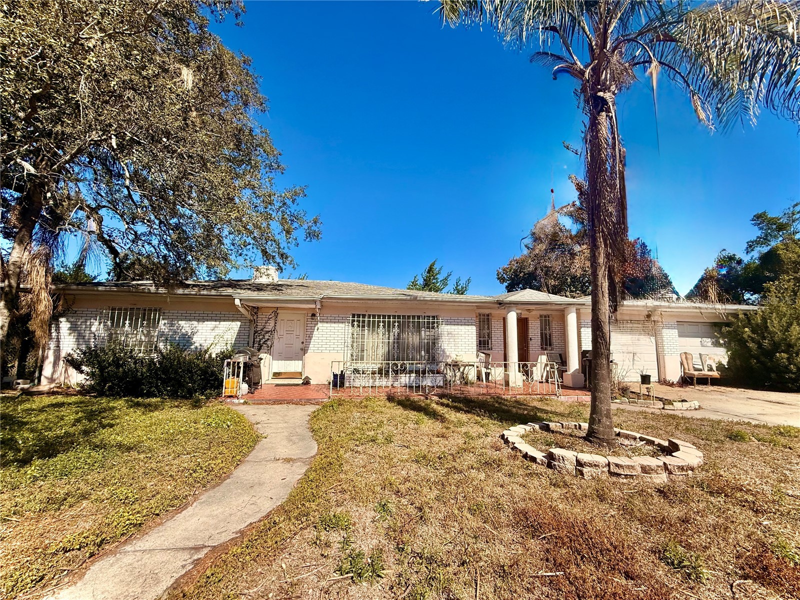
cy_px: 300
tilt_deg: +8.5
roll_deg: -0.6
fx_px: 324
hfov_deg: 102.1
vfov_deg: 85.7
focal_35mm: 14
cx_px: 400
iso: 50
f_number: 2.2
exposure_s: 1/2976
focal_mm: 2.22
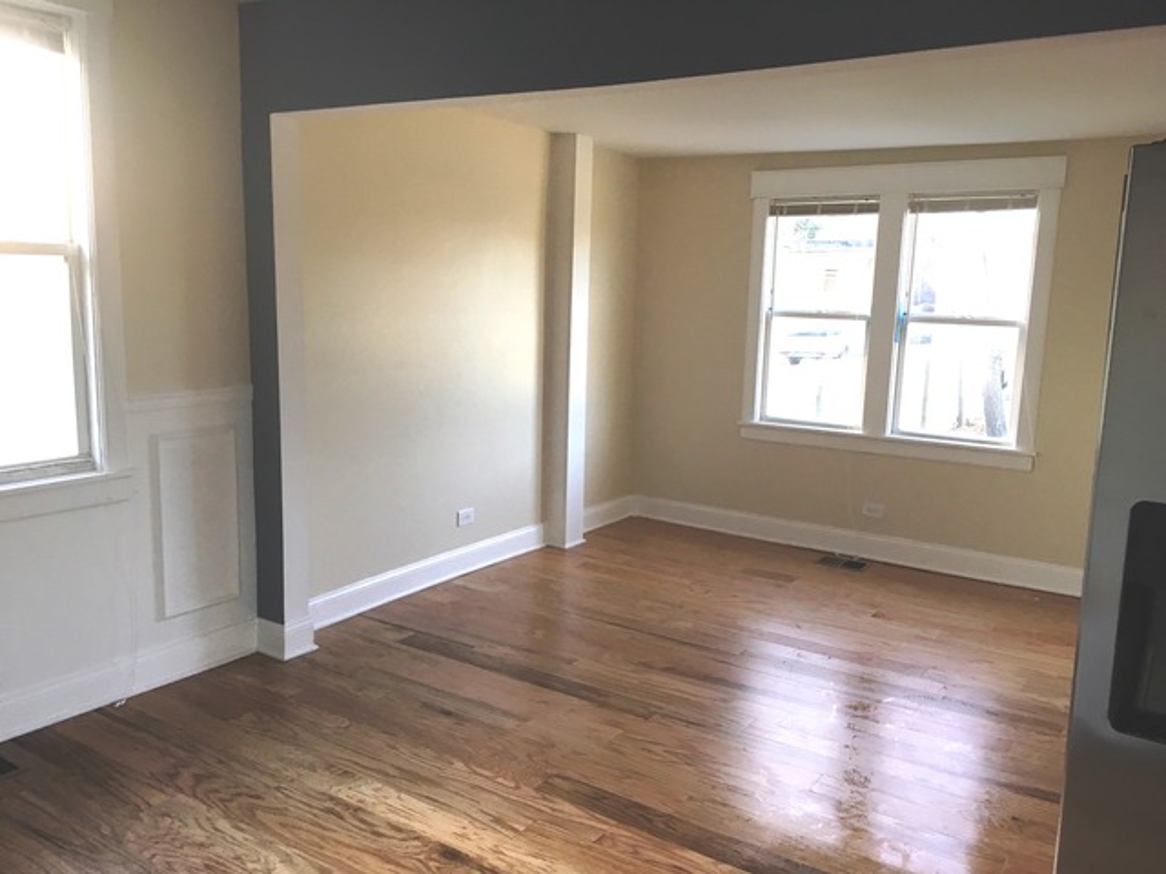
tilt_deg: -8.9
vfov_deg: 48.2
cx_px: 583
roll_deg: -1.6
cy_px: 437
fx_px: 977
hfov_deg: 61.7
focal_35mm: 29
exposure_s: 1/30
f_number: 2.2
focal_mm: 4.15
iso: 32
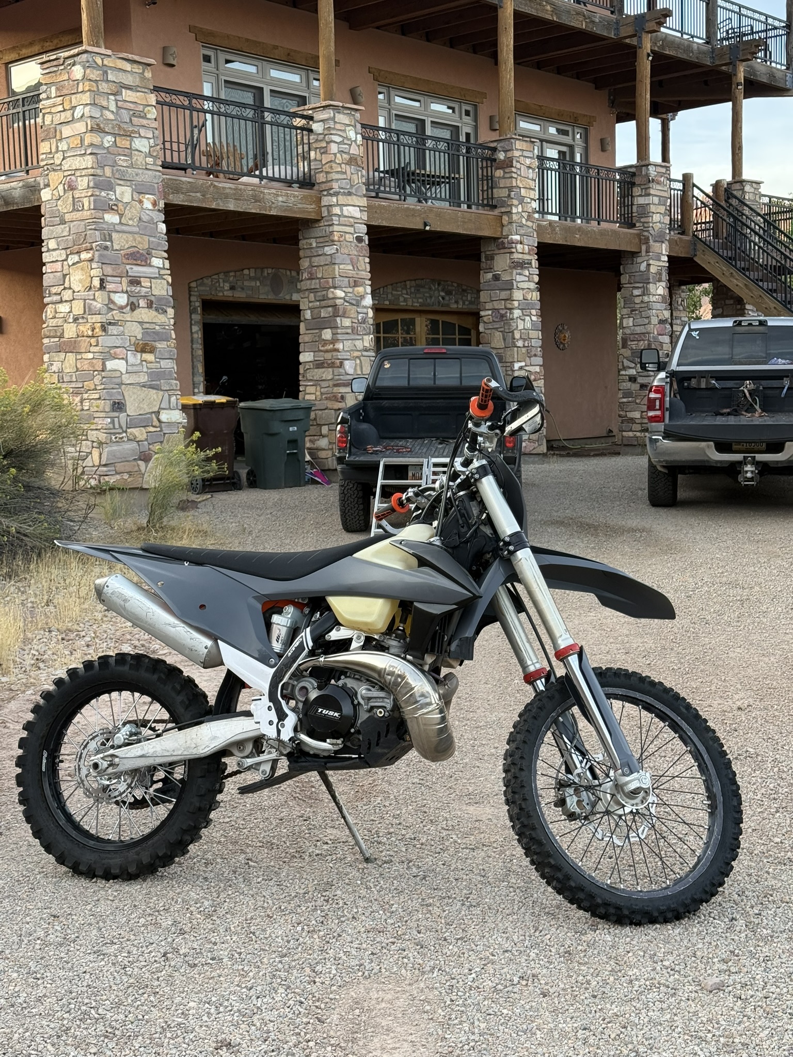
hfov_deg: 30.3
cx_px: 396
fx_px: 1466
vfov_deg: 39.7
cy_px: 528
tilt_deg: -5.3
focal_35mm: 48
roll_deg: +2.0
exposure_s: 1/439
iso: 100
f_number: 1.78
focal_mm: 6.76
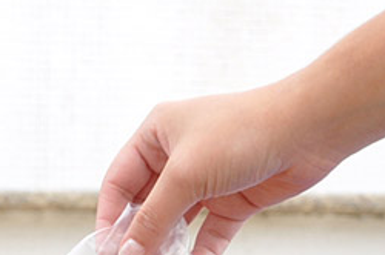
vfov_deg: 7.0
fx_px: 1965
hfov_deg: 10.8
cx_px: -200
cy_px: 622
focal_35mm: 184
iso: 250
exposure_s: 1/10
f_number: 3.8
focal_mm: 24
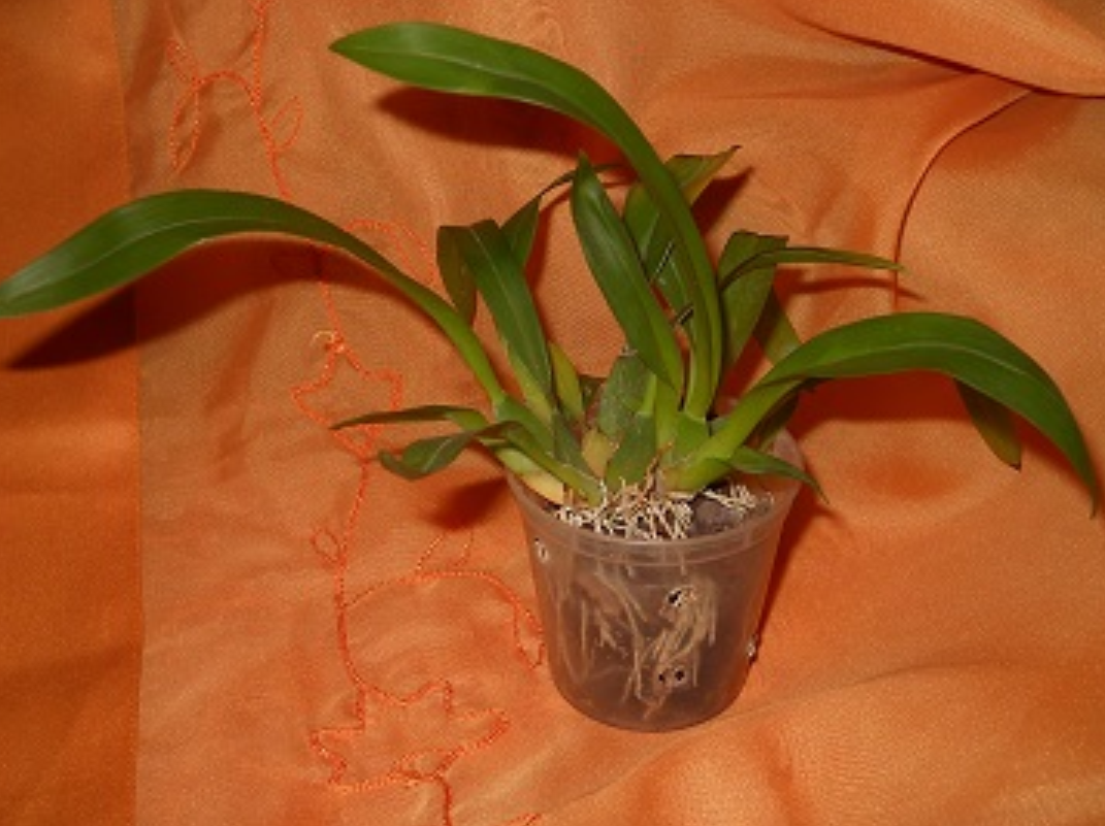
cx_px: 520
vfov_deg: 31.5
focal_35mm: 46
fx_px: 1467
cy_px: 405
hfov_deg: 41.3
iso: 80
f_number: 5.5
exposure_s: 1/30
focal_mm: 6.72
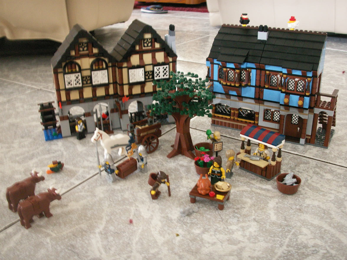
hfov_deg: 50.1
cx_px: 174
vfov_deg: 38.7
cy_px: 130
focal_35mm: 37
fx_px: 371
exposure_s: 1/1.67
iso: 160
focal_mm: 7.7
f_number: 3.5
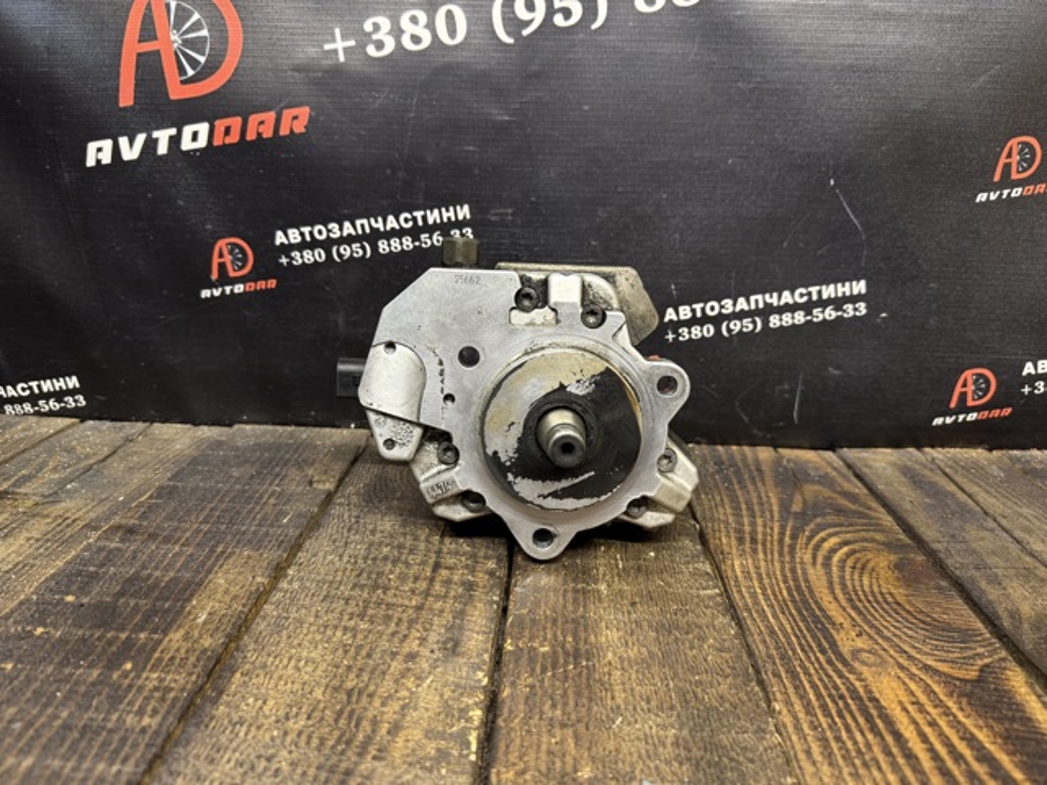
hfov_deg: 71.6
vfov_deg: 56.8
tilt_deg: -15.8
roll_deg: -0.9
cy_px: 392
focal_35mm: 24
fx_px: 726
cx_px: 524
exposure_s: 1/50
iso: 200
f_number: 1.78
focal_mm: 6.76
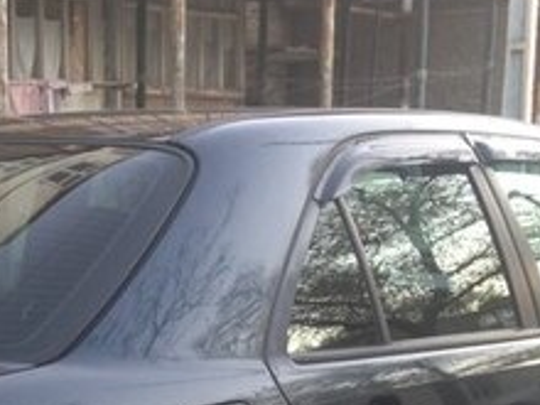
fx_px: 1544
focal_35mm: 99
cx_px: 83
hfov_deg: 19.6
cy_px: 477
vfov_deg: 14.5
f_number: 2.4
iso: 50
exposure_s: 1/24
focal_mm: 4.12
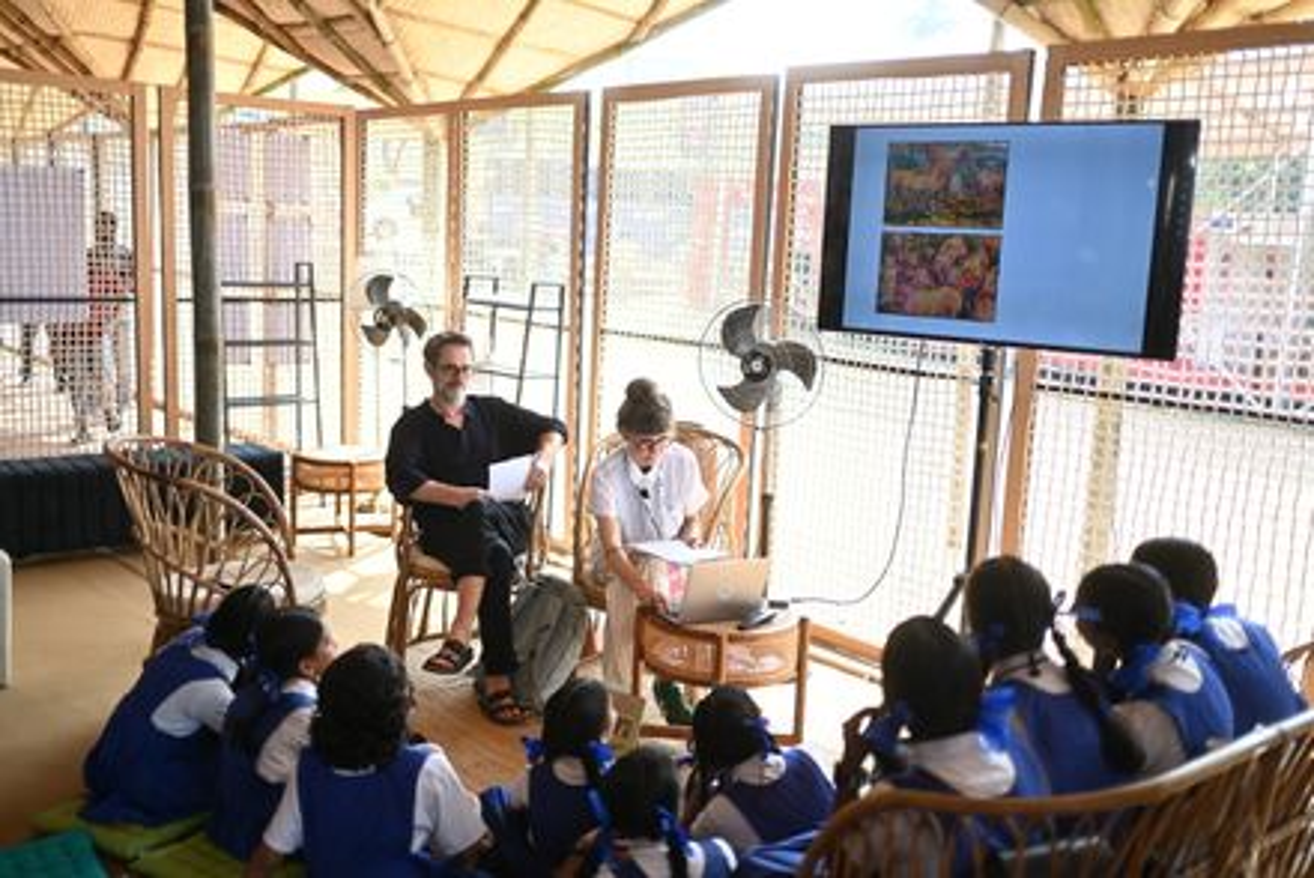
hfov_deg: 54.4
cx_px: 657
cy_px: 439
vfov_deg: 37.9
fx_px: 1278
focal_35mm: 35
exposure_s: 1/640
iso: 160
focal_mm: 35
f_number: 1.4
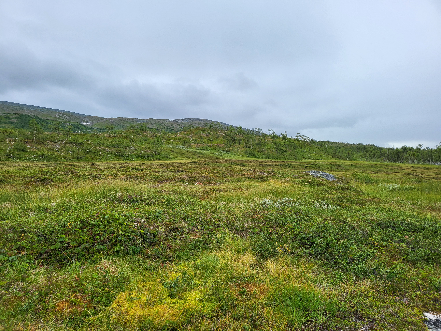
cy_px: 166
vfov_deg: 56.8
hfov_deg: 71.6
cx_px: 220
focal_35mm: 24
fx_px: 306
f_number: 1.8
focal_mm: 5
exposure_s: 1/771
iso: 40
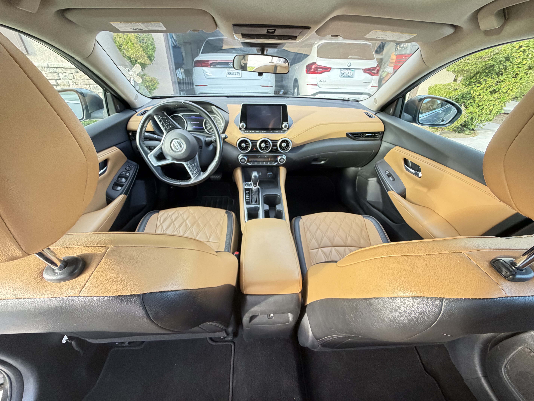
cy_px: 200
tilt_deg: -30.6
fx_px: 216
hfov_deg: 102.1
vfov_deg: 85.7
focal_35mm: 14
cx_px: 267
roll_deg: +0.2
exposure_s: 1/80
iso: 320
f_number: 2.2
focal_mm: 2.22
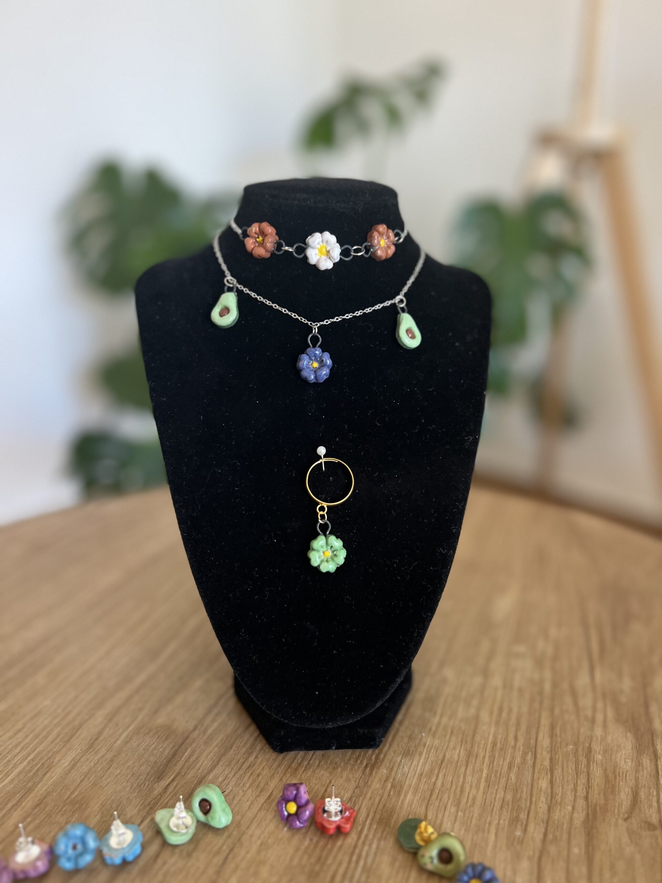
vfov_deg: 67.3
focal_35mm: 26
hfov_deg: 53.1
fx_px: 663
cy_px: 442
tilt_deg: -19.0
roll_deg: +0.8
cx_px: 331
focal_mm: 5.7
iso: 250
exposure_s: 1/50
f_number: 1.5
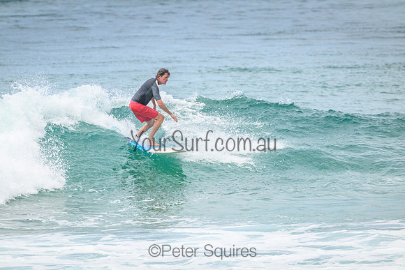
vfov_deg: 1.7
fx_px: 9002
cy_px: 135
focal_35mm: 800
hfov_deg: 2.6
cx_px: 202
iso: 1800
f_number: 11
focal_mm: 800
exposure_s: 1/3200
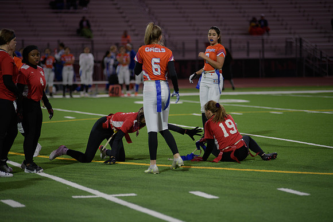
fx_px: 1527
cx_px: 166
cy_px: 111
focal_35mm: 165
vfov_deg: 8.3
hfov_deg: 12.4
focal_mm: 165
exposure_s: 1/200
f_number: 2.8
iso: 400
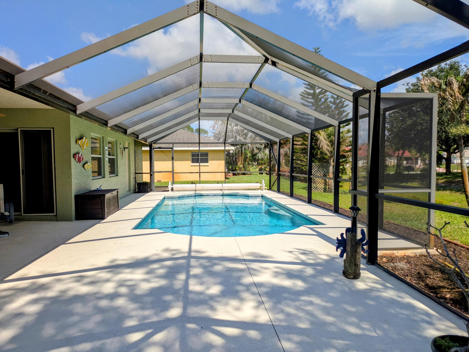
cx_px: 234
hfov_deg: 69.4
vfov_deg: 54.9
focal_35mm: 25
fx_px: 339
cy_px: 176
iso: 49
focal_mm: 5.43
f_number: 1.89
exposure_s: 1/2370
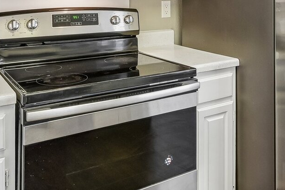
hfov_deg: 46.0
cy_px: -10
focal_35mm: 42
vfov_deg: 29.3
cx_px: 179
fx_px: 332
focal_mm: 16
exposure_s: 1/15
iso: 1800
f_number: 8
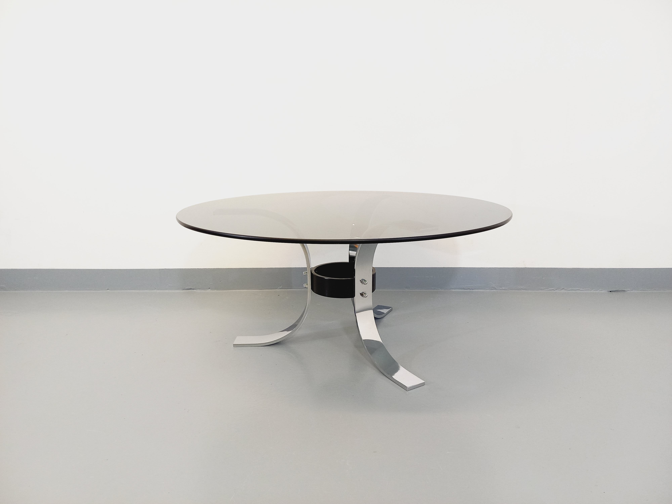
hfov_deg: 69.4
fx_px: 485
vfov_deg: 54.9
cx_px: 336
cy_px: 252
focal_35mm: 25
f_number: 1.8
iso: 200
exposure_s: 1/49
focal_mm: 4.65
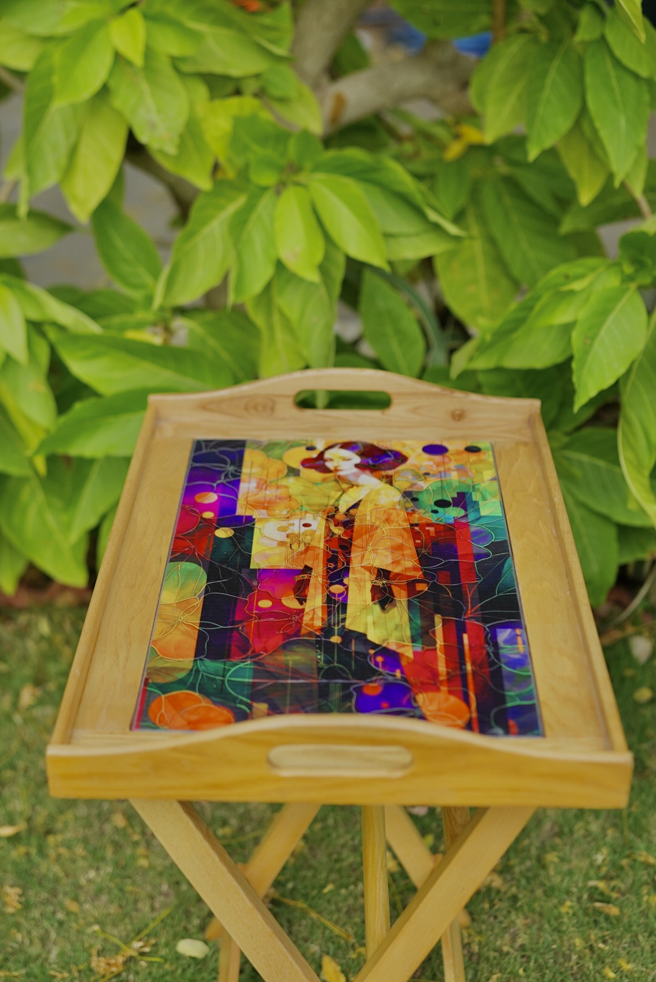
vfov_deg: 38.2
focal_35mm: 52
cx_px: 328
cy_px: 491
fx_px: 1419
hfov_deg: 26.0
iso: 200
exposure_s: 1/160
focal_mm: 35
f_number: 2
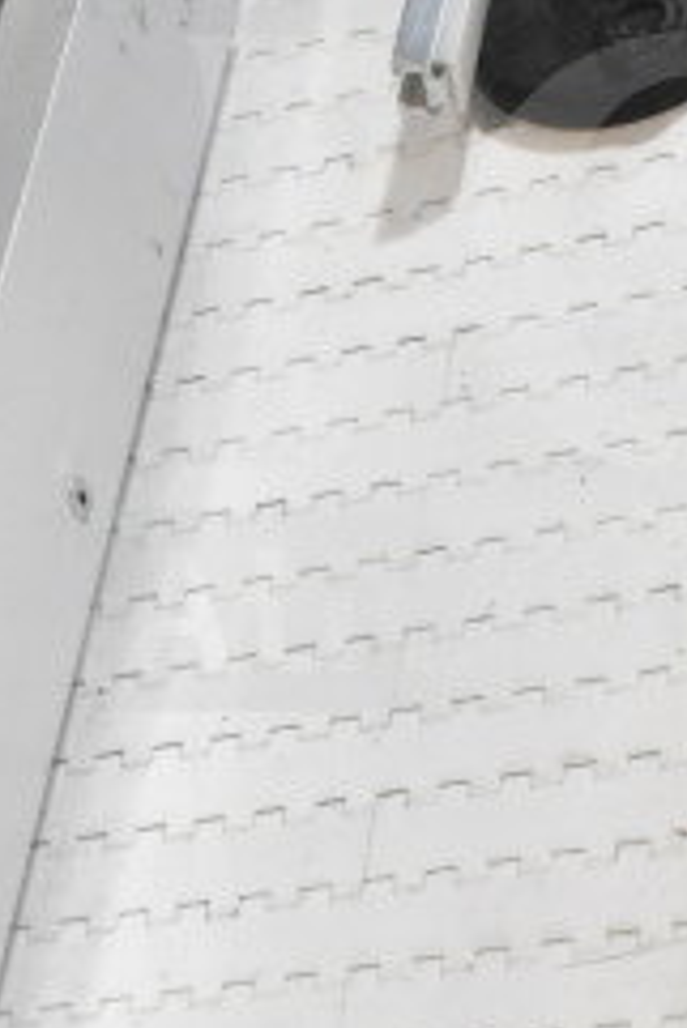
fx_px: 4399
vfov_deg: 13.3
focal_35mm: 154
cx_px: 568
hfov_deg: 8.9
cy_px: 373
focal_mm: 27
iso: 6400
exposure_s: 1/400
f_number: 10
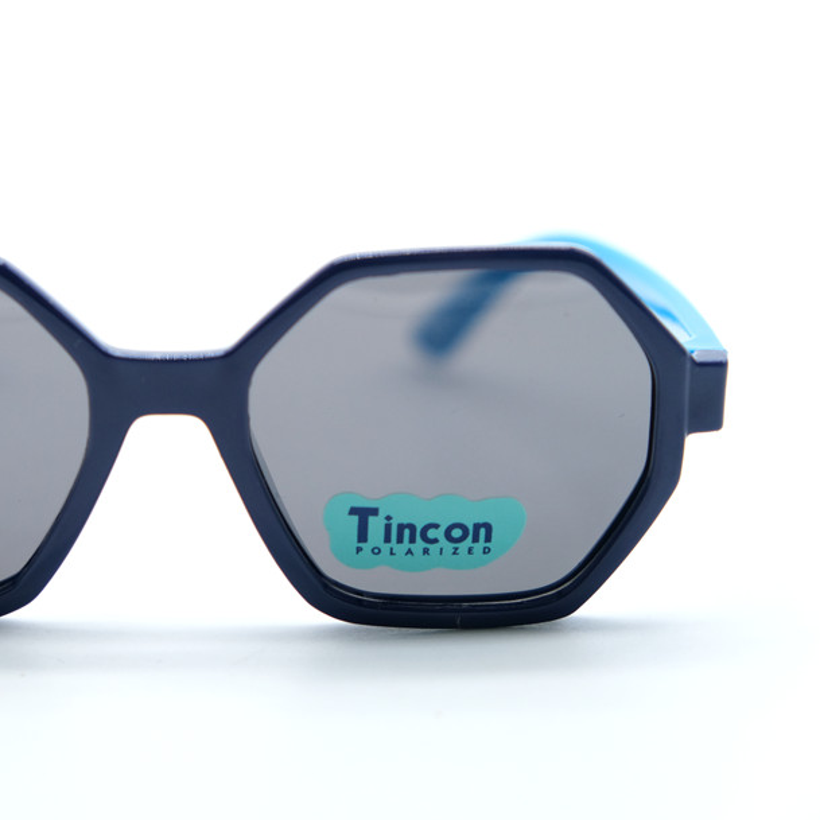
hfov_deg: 16.3
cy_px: 403
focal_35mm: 106
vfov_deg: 16.4
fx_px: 2841
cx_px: 189
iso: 640
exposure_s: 1/1000
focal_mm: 50.5
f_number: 4
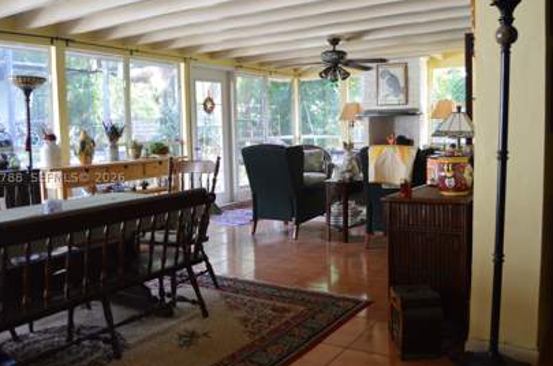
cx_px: 277
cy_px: 176
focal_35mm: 32
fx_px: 490
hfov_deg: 58.8
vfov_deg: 40.9
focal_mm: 18
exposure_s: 1/60
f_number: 3.5
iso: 1000
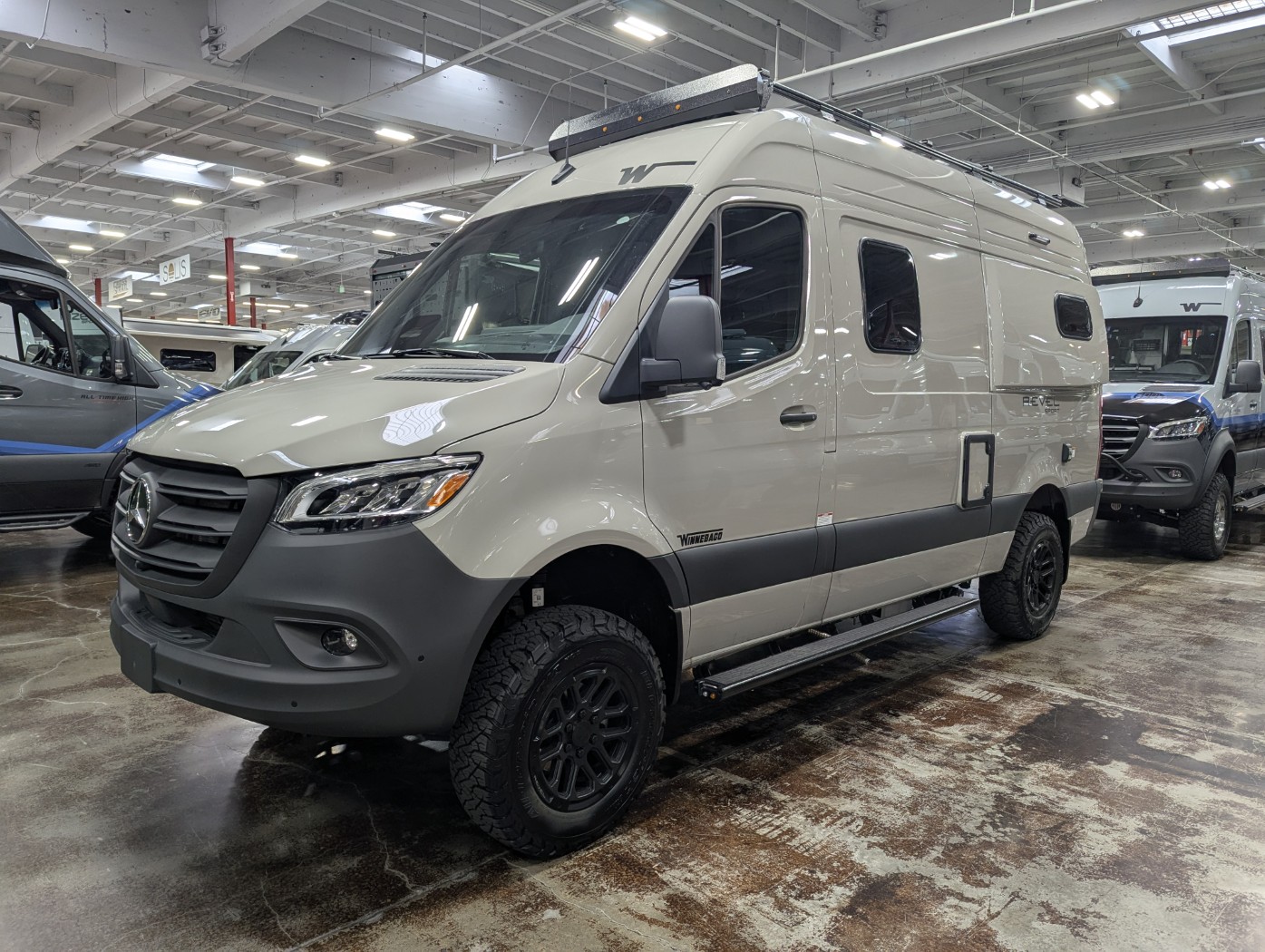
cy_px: 476
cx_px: 632
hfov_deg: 71.5
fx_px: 878
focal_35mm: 24
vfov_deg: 56.9
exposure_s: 1/53
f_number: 1.85
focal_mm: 6.81
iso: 88
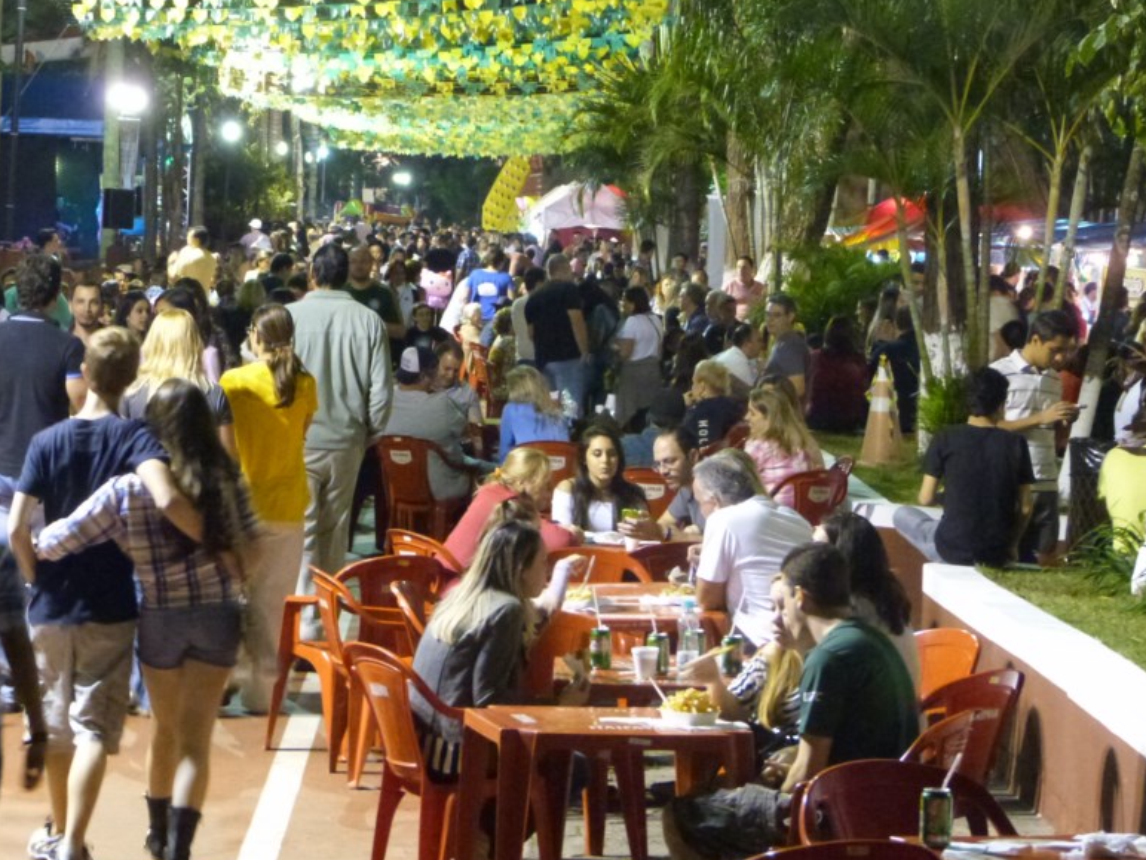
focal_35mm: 126
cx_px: 425
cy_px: 401
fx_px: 4171
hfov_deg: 15.6
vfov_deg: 11.8
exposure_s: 1/15
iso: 800
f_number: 3.4
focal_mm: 17.2
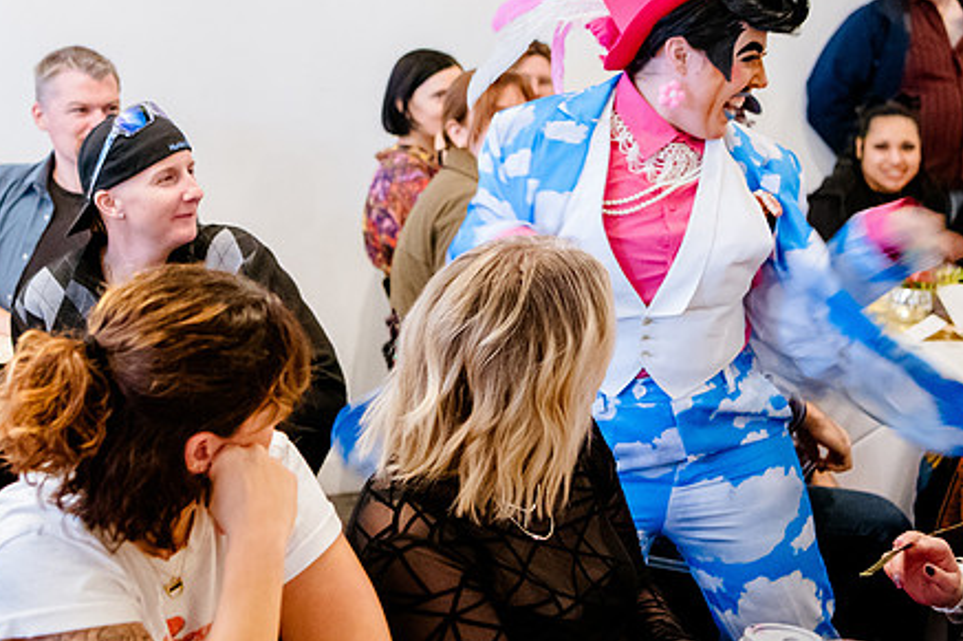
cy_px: 180
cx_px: 352
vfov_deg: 18.1
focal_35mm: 75
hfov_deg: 26.9
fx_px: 2005
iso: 6400
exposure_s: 1/80
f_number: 2.8
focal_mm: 40
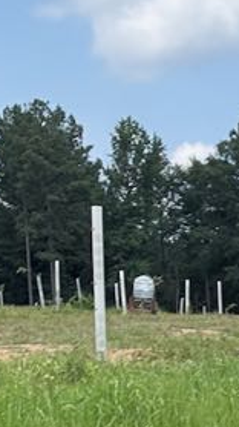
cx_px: 404
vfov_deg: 15.5
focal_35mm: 127
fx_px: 1433
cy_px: 650
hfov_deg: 9.2
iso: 25
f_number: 1.9
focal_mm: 2.69
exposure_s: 1/871
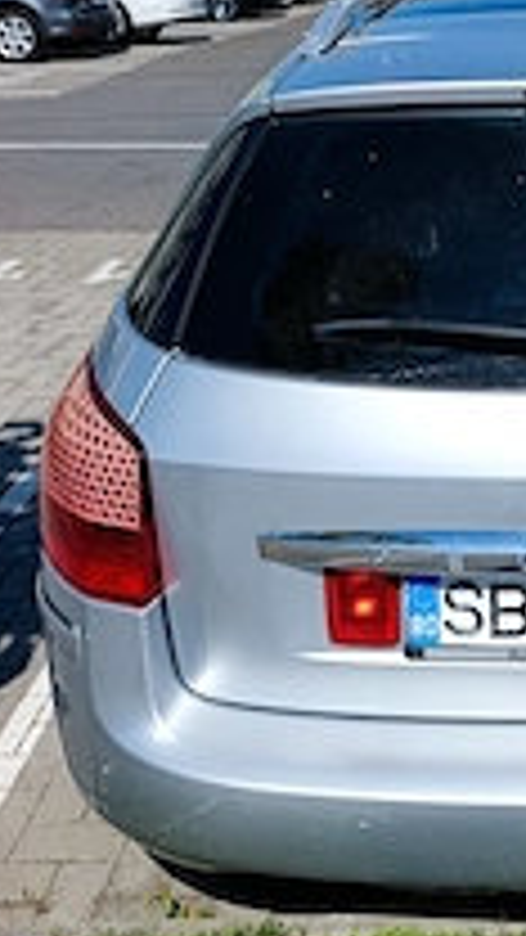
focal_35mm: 48
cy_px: 310
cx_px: 566
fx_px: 1190
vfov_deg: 42.3
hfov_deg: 23.5
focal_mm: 6.14
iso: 50
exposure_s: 1/900
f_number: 1.6
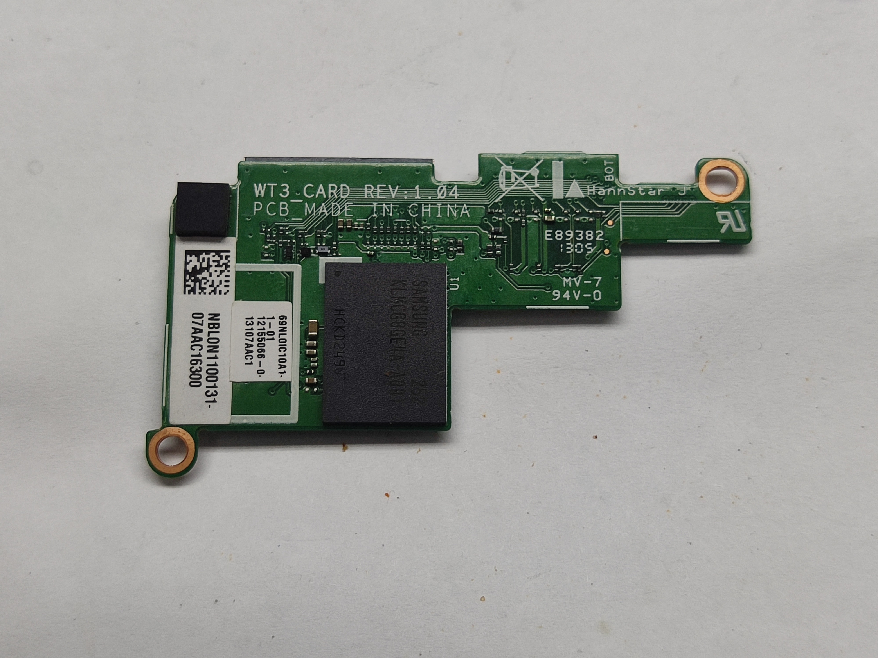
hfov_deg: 34.9
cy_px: 329
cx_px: 439
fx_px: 1395
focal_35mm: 55
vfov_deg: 26.6
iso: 50
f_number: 1.79
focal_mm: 4.71
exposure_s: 1/311
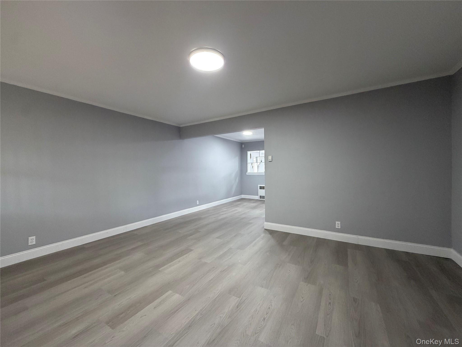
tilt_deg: -1.0
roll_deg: +1.0
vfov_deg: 85.7
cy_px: 174
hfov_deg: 102.1
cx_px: 231
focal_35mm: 14
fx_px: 187
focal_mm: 2.22
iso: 320
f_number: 2.2
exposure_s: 1/60
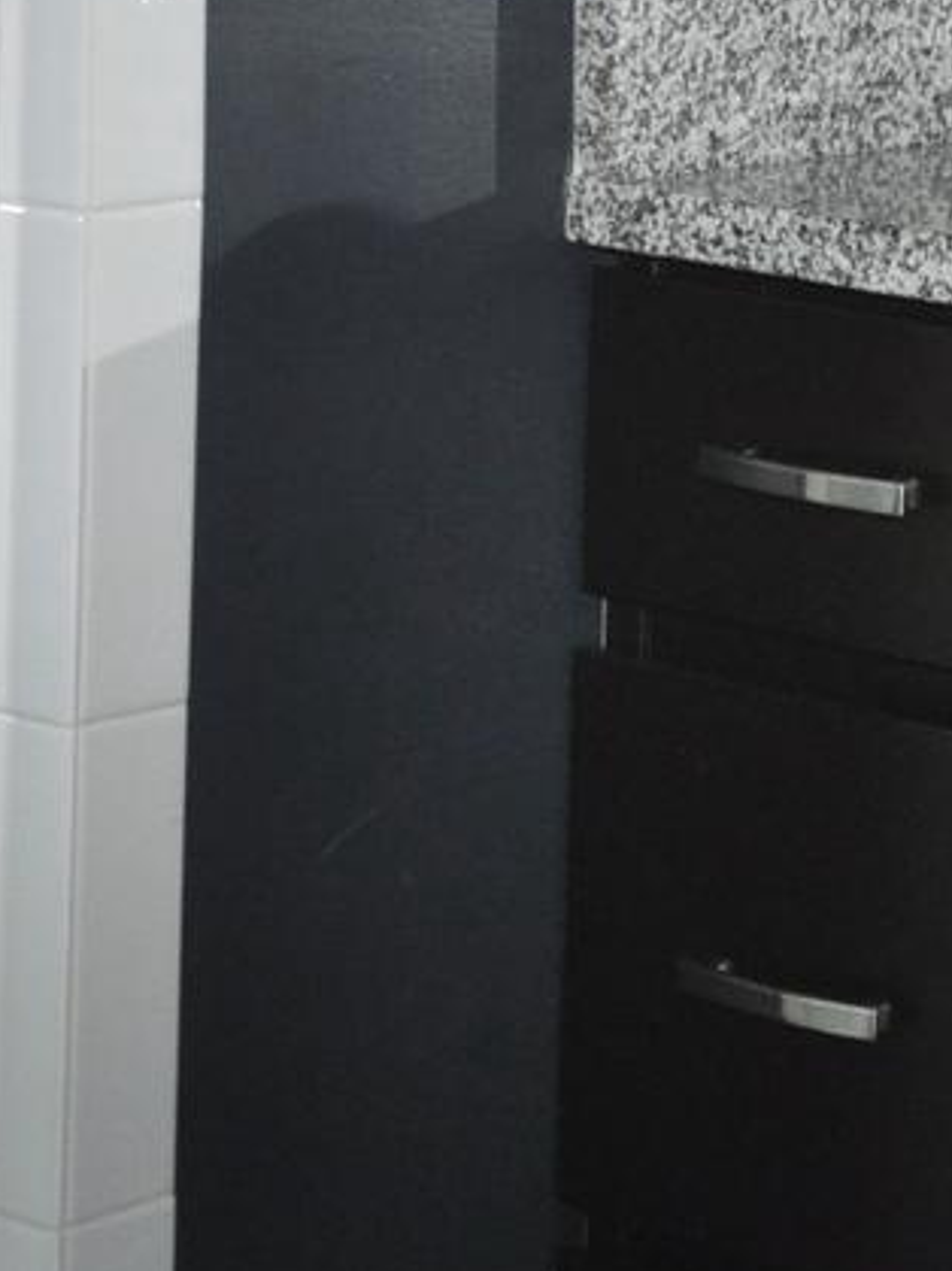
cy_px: 27
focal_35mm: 169
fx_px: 6200
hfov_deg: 8.8
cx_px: 370
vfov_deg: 11.6
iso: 800
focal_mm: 24
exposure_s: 1/60
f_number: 4
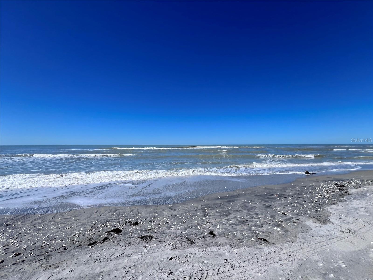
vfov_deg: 89.9
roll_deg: +0.5
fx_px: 140
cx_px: 186
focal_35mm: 13
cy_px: 140
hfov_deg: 106.2
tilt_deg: +1.7
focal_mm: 1.57
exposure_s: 1/4219
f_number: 1.8
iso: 40
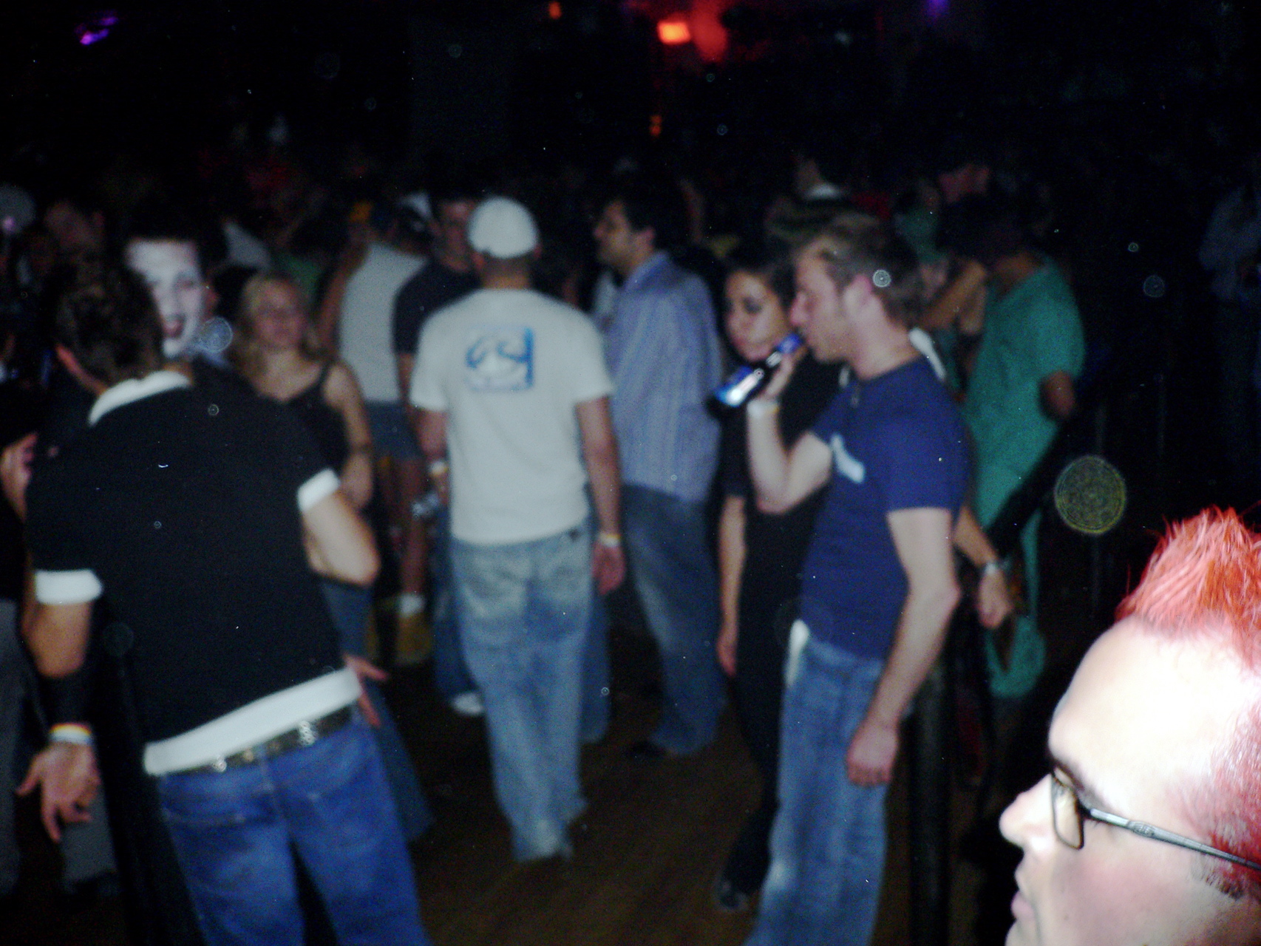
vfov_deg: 40.7
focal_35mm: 35
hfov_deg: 52.6
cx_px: 630
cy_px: 473
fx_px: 1275
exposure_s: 1/60
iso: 100
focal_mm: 5.8
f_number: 2.8
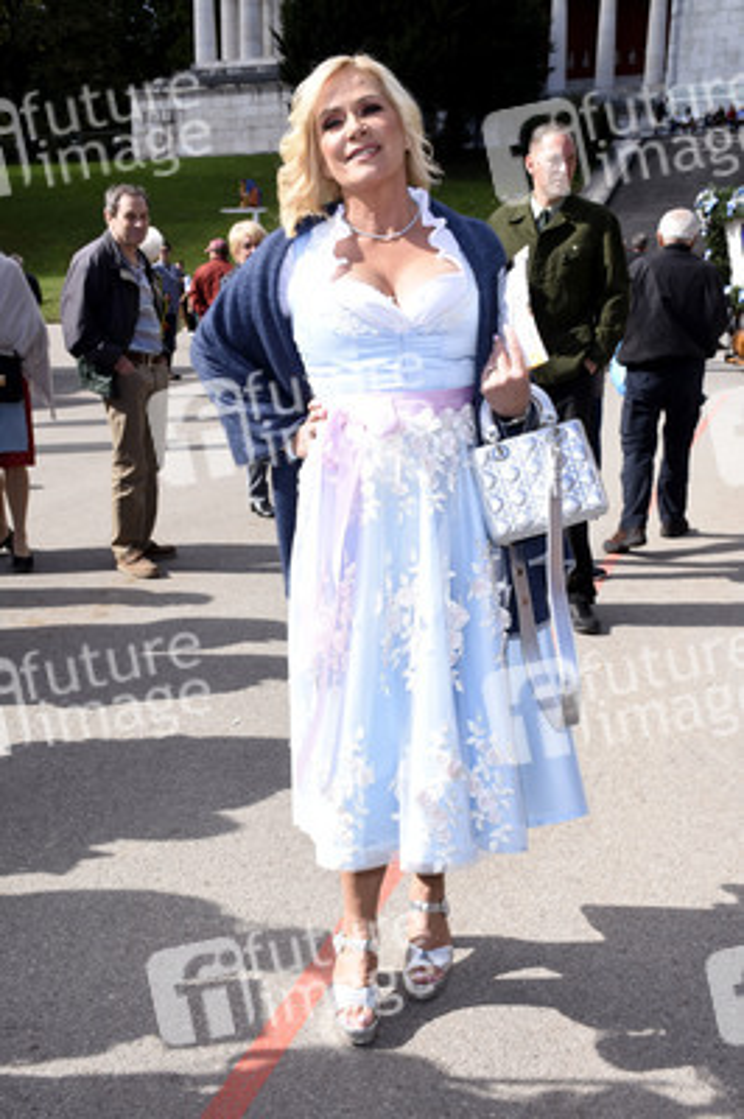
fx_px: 1211
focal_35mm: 39
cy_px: 560
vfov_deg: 49.6
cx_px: 372
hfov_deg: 34.2
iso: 160
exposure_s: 1/160
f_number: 9
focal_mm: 26
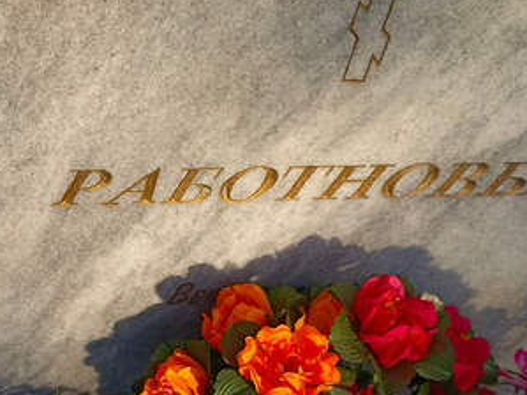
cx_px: 63
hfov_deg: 28.0
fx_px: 1020
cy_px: 293
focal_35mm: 67
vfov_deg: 21.7
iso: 120
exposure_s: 1/1070
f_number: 1.69
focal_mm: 4.76
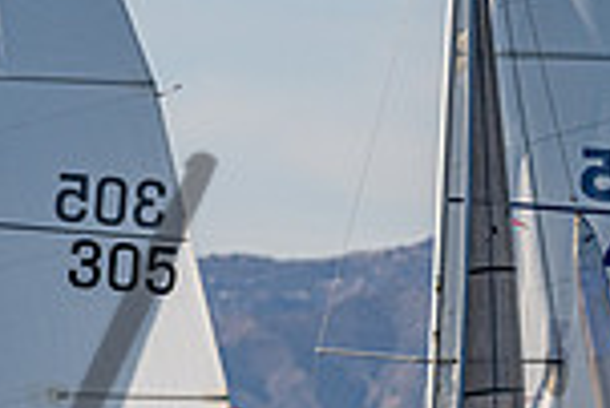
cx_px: 46
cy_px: 644
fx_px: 15722
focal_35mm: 927
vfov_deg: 1.5
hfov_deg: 2.2
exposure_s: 1/3200
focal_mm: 200
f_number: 5.6
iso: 320
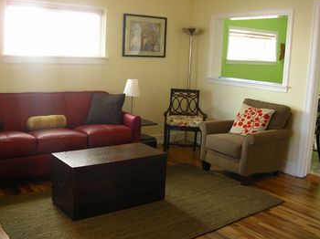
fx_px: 370
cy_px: 117
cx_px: 153
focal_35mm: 40
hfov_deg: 46.8
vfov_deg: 35.9
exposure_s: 1/13
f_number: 2.9
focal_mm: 5.8
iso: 100
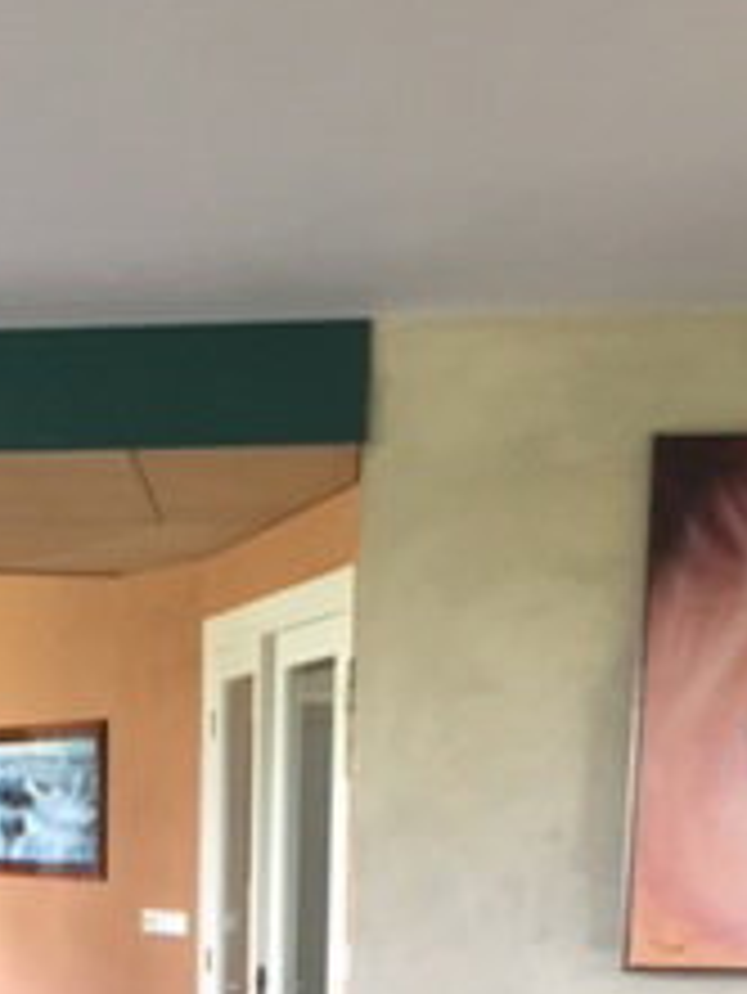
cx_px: 0
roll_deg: -0.9
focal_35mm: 84
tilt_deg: -8.2
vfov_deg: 21.6
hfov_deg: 17.2
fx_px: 2415
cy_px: 1196
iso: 125
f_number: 2.2
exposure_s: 1/33
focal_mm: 4.15
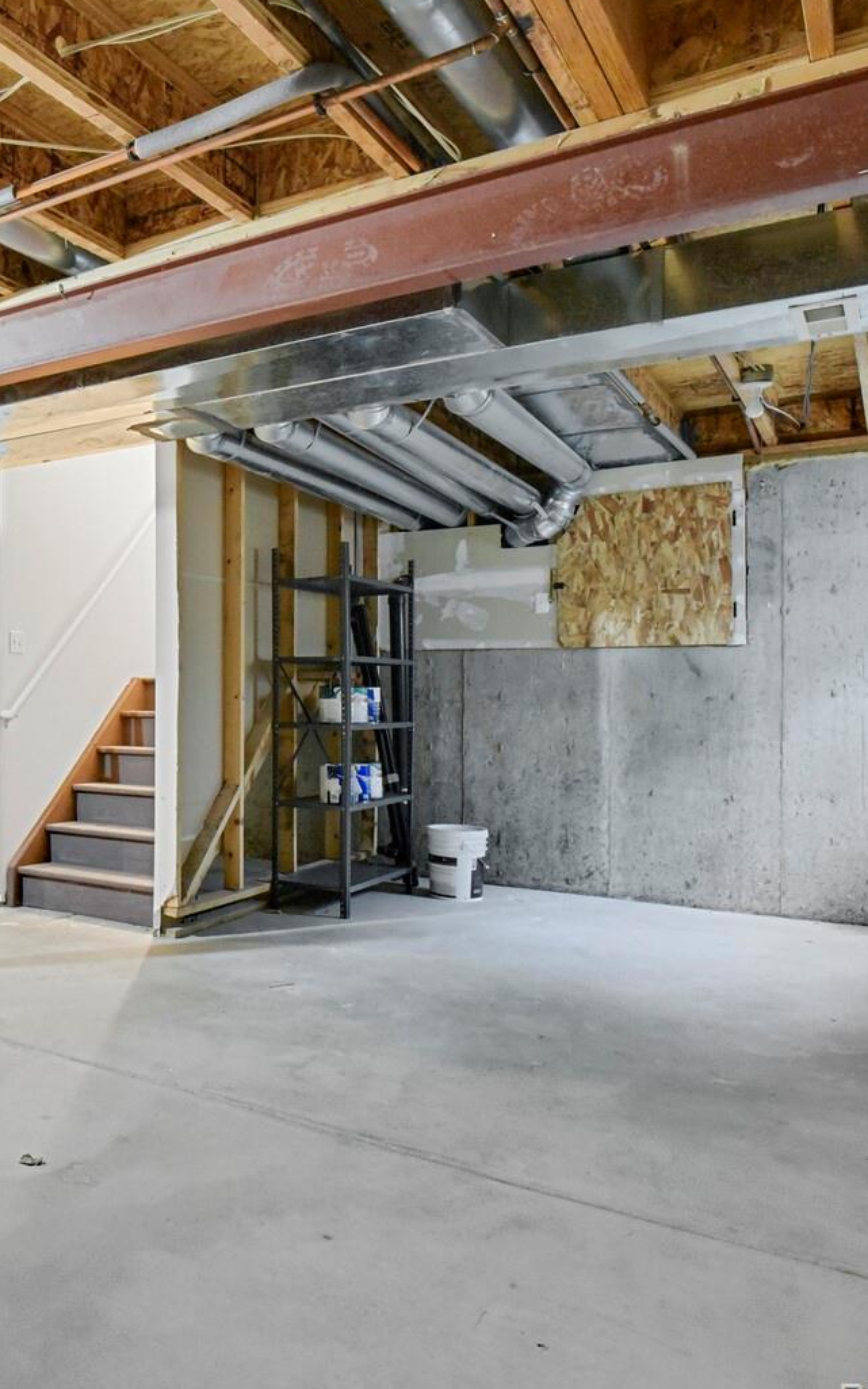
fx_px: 1022
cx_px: -24
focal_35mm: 27
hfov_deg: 39.8
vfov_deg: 68.4
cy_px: 705
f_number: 8
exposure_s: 1/1.67
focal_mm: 17
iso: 12800
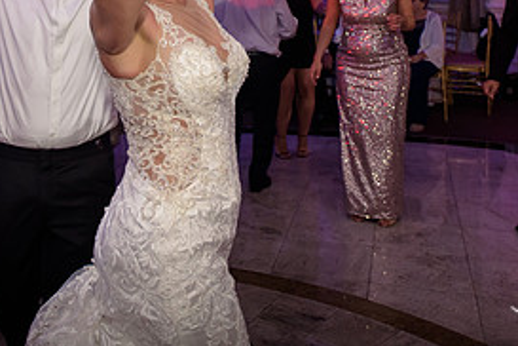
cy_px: -14
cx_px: 142
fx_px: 734
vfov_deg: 25.0
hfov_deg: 38.1
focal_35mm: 51
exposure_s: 1/125
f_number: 3.2
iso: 1600
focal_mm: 24
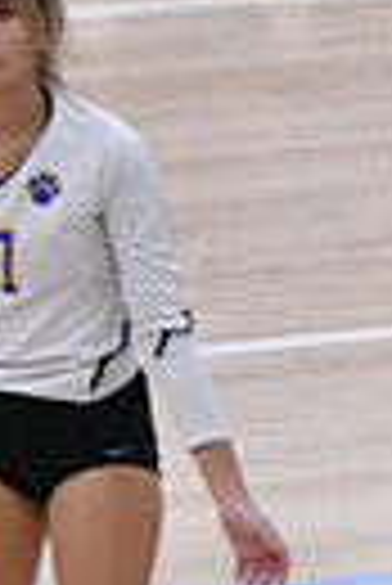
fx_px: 13275
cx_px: 651
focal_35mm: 815
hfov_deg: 1.7
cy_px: 1179
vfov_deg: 2.5
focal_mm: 122
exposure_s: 1/1250
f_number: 3.2
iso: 6400
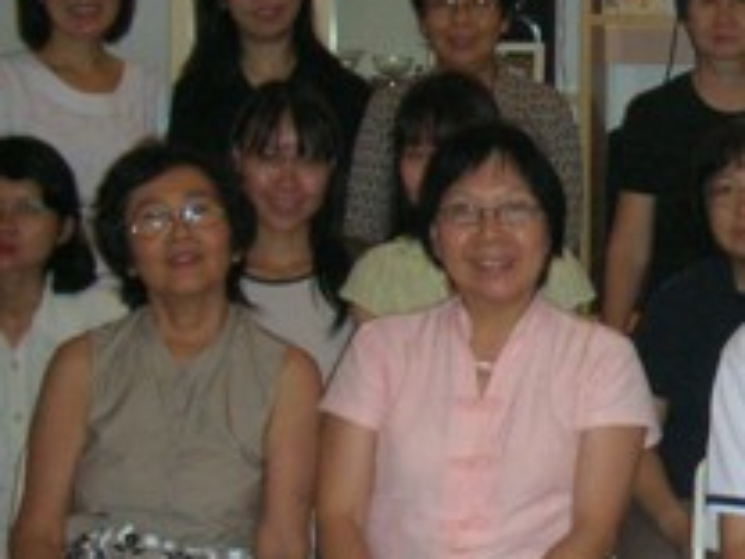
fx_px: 2152
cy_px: 229
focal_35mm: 100
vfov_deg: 14.8
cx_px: 894
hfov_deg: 18.6
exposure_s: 1/60.1
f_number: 3
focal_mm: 5.8
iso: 191
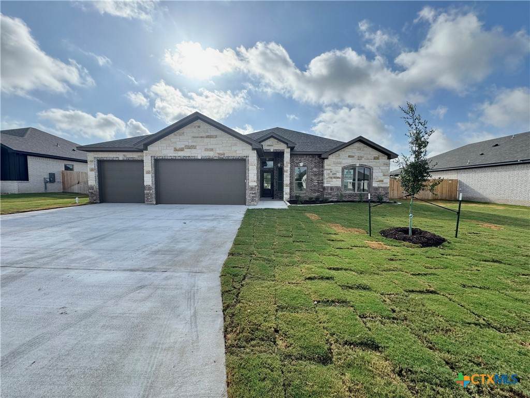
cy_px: 199
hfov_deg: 102.1
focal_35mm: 14
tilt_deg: -4.3
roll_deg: -0.9
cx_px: 265
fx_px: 214
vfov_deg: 85.7
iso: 50
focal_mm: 2.22
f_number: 2.2
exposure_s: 1/1256
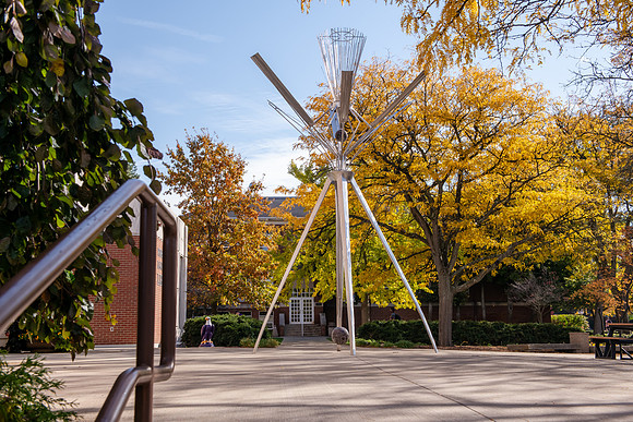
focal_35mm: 44
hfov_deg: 44.5
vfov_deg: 30.5
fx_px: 774
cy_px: 211
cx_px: 316
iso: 250
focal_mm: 44
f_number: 10
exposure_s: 1/200
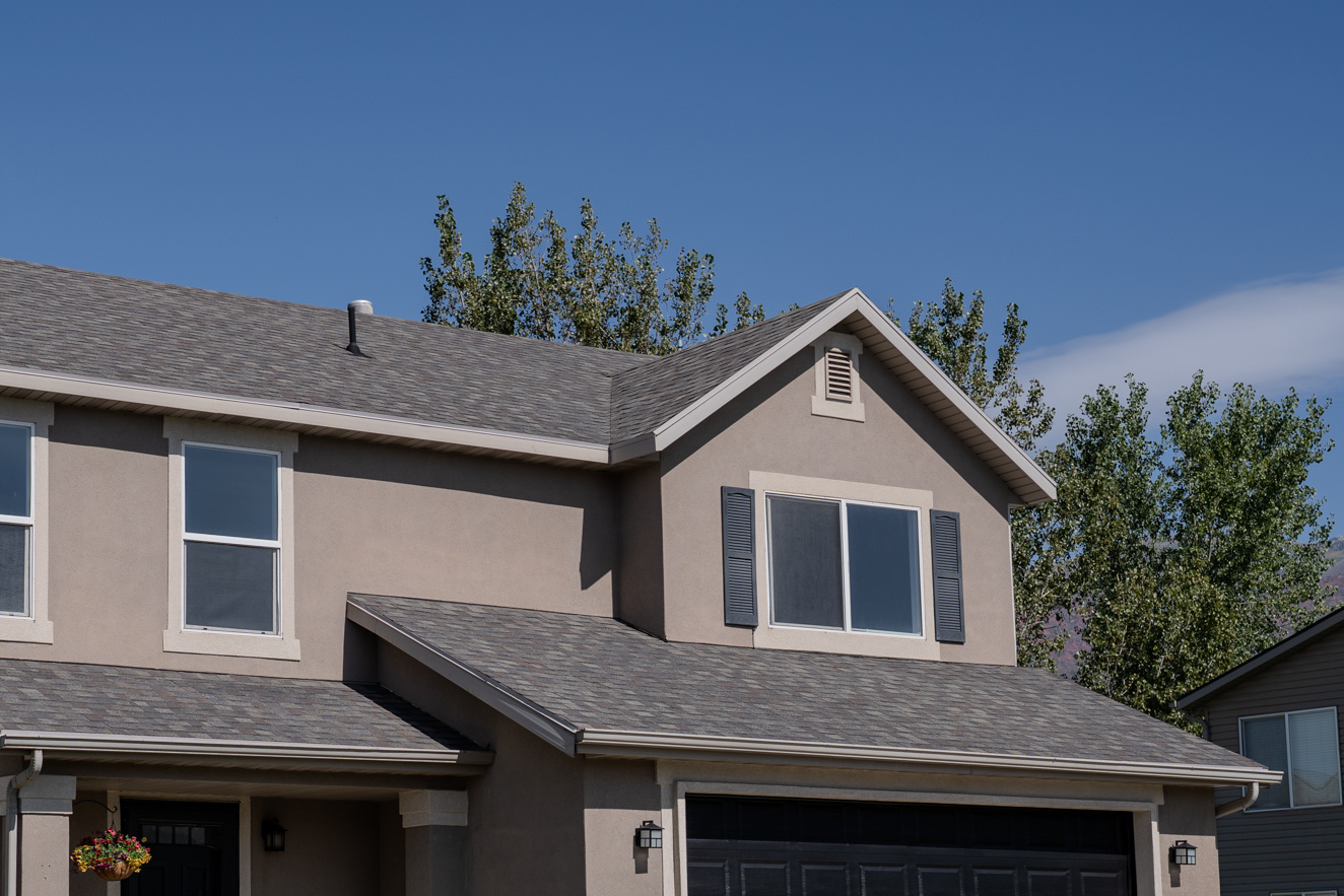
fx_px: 2576
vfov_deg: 19.6
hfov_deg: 28.8
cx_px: 346
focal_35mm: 69
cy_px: 656
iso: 100
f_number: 5
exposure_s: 1/800
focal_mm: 41
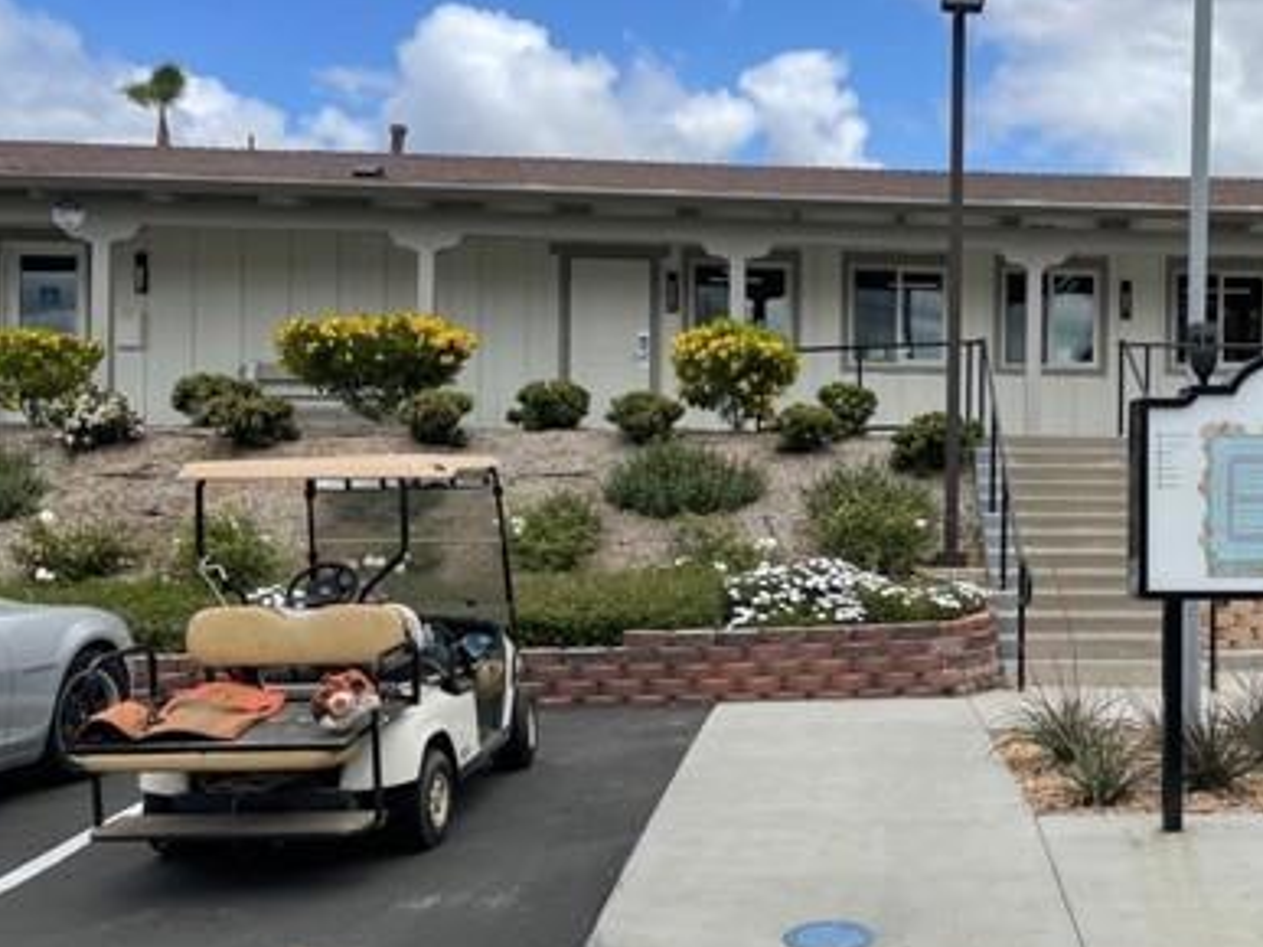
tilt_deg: +0.5
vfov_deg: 33.6
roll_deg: -0.8
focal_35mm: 43
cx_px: 989
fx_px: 1568
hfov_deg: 42.1
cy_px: 516
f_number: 1.6
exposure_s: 1/3610
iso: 32
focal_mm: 4.2
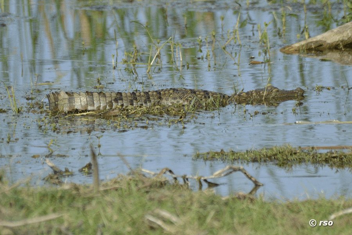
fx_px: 7333
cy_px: 118
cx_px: 176
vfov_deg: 1.8
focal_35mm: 750
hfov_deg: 2.7
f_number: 6.3
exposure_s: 1/800
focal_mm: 500
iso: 250
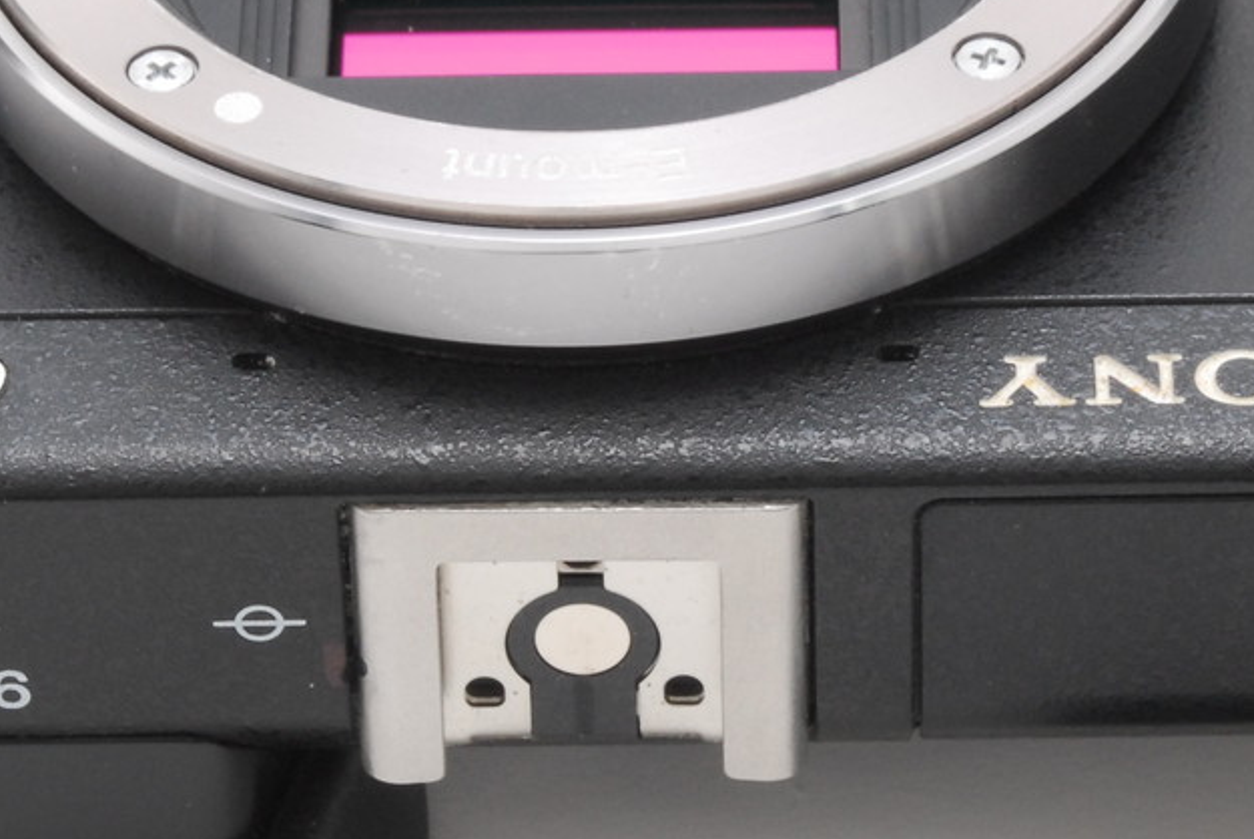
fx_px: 7366
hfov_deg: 9.7
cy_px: 262
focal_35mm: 211
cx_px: 987
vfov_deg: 6.5
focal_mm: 55
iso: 500
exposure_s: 1/100
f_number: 18
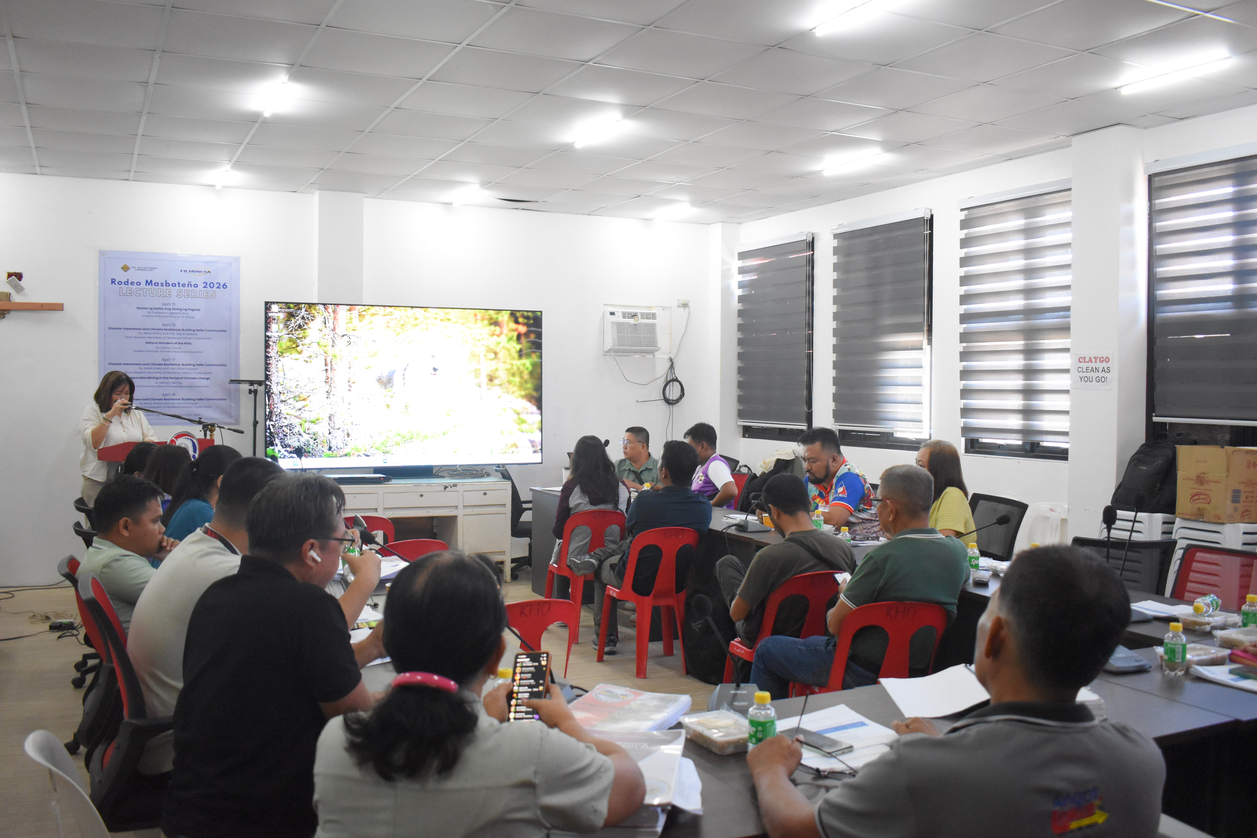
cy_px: 419
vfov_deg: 41.7
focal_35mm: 32
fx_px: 1100
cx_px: 628
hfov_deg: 59.5
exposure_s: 1/125
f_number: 3.8
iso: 2800
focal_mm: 21
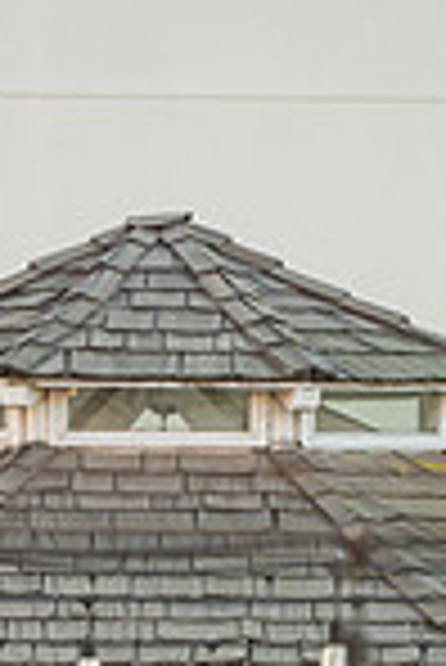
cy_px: 994
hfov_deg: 2.9
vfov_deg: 4.3
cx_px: 140
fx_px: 8732
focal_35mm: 471
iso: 800
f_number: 4
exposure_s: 1/320
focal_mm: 155
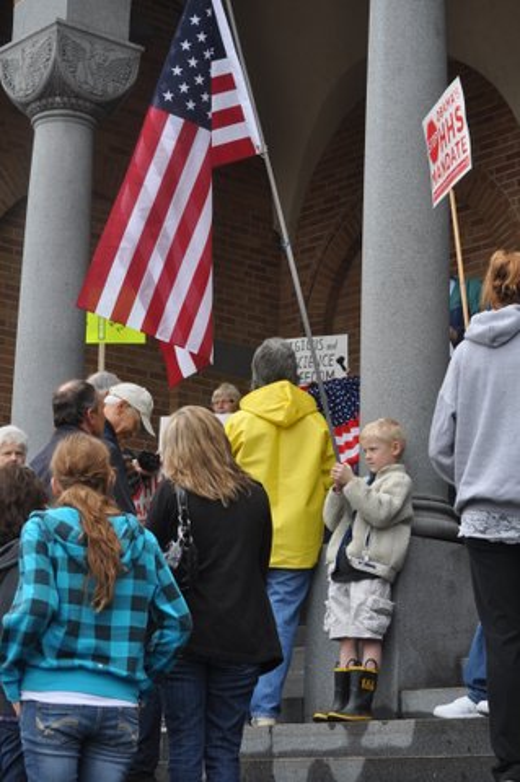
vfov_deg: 24.6
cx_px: 260
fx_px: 1791
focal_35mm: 82
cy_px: 391
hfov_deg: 16.5
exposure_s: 1/200
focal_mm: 55
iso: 200
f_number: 7.1
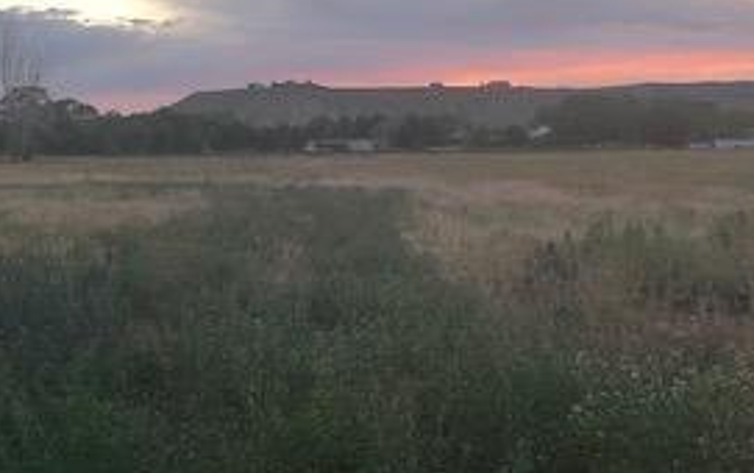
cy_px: 192
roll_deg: -0.4
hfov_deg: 29.1
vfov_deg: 18.6
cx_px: 245
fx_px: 1440
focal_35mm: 70
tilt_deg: +0.1
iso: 40
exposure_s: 1/31
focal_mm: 3.99
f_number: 1.8
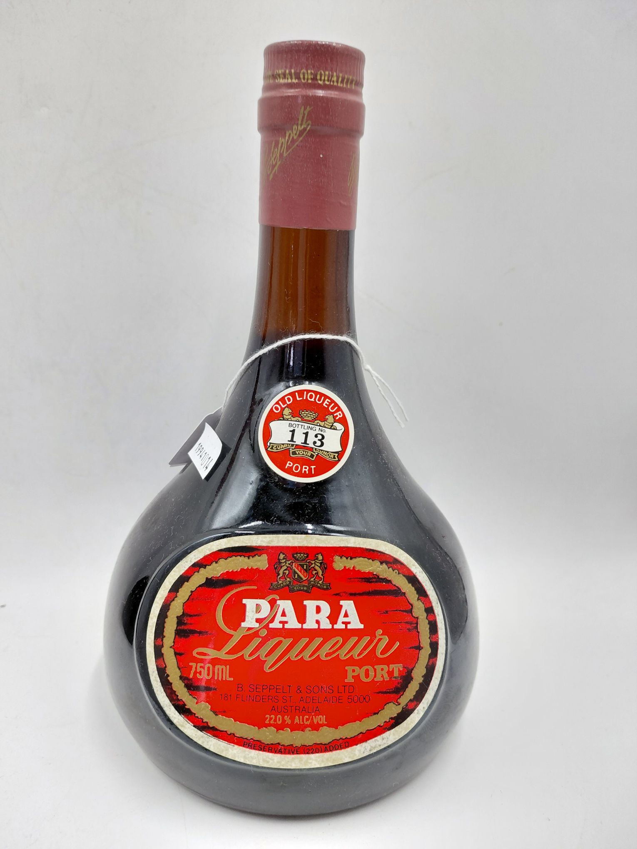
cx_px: 318
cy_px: 424
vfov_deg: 69.4
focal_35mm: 25
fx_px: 613
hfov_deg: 54.9
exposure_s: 1/100
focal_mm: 4.69
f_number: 1.8
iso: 250
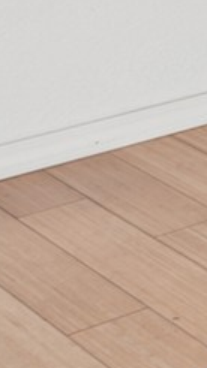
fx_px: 1447
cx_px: 1323
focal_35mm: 148
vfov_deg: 12.5
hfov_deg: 4.8
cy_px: -407
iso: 250
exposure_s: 1/5
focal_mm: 16
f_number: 9
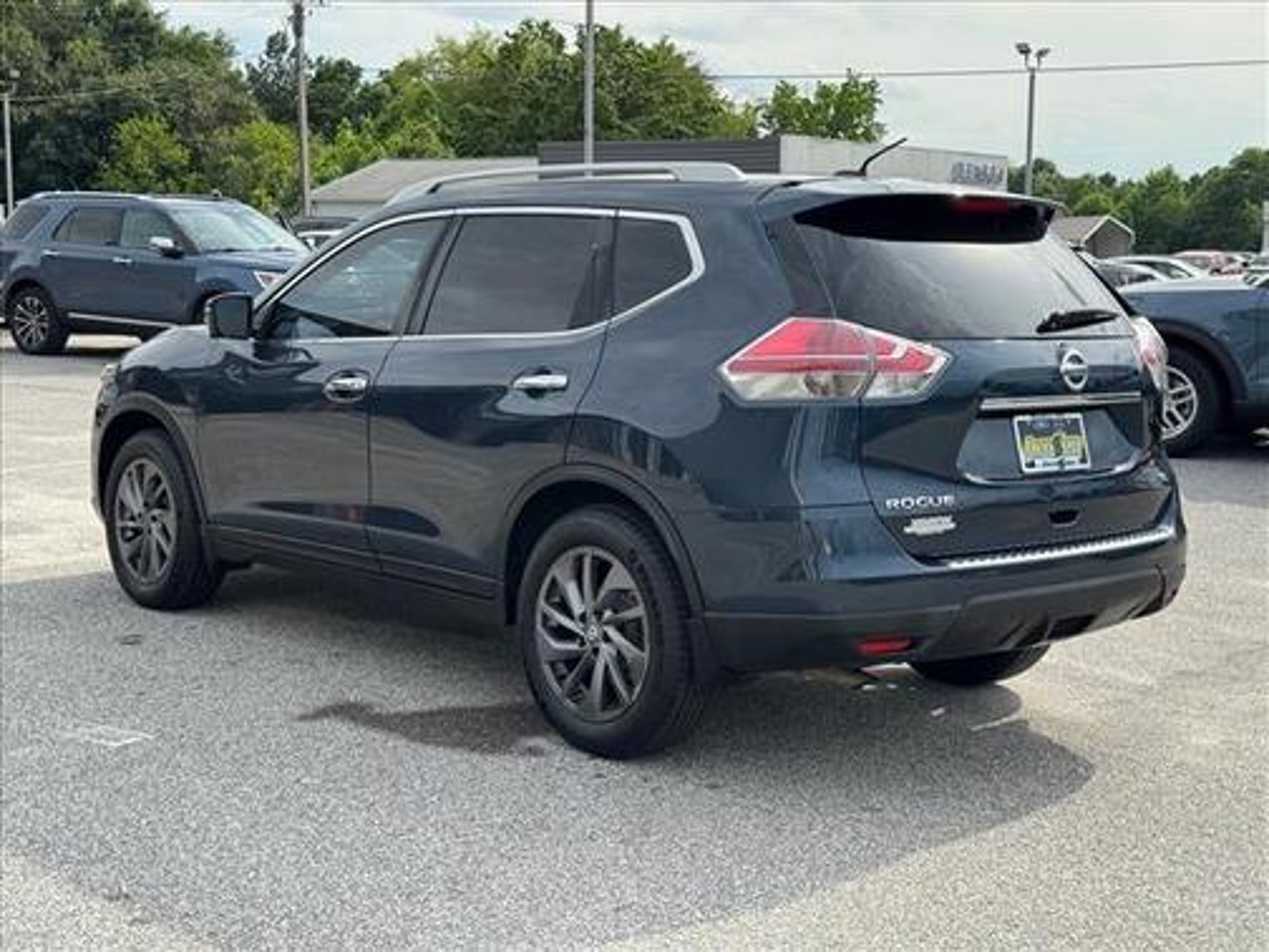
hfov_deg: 39.7
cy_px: 476
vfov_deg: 30.3
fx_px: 1760
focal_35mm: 48
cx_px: 634
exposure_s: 1/1770
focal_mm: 6.76
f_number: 1.78
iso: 64
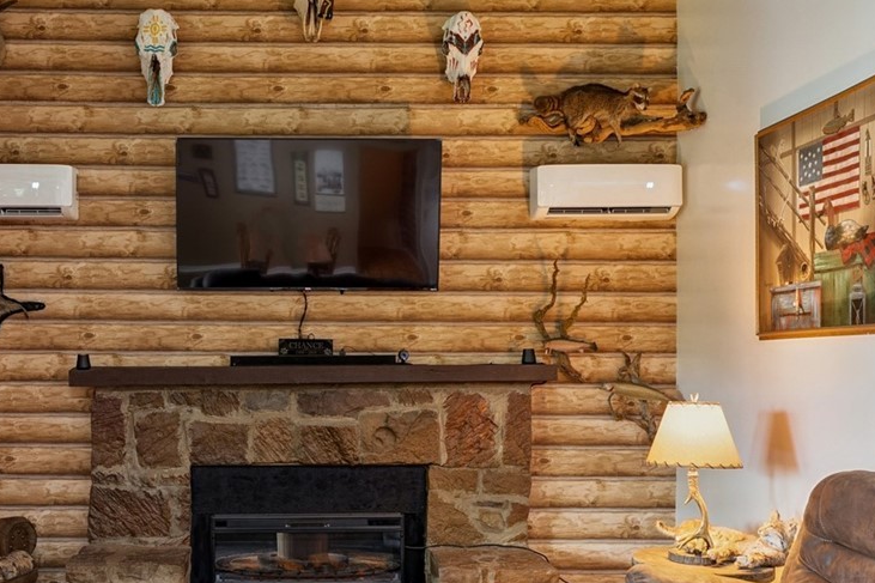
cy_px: 362
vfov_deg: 32.7
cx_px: 291
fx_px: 988
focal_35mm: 41
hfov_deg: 47.0
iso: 400
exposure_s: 1/5
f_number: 2.8
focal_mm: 14.6
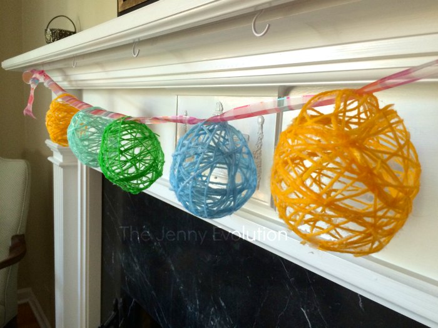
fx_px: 380
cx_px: 219
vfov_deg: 46.8
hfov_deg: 60.0
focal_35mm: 30
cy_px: 164
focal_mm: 4.12
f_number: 2.2
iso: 160
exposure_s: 1/30
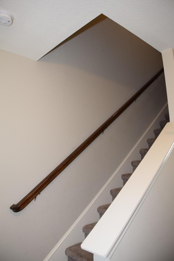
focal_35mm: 28
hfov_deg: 46.3
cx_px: 89
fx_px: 203
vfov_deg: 65.5
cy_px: 133
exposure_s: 1/80
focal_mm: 18
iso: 800
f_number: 4.5
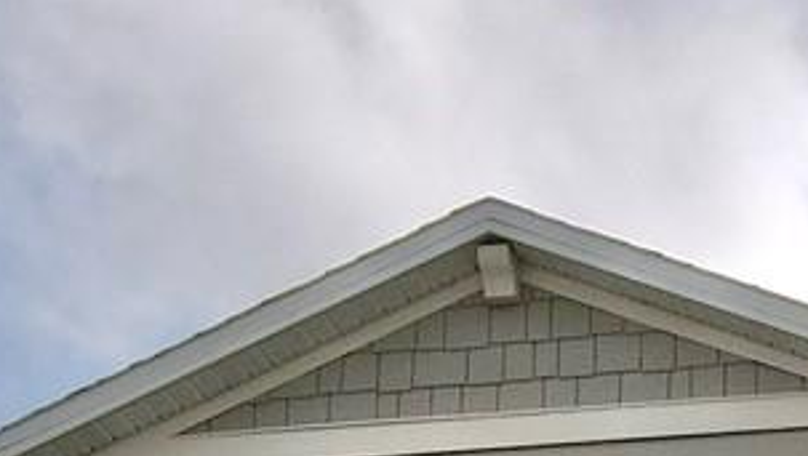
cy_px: 1379
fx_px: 2959
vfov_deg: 7.7
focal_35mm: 138
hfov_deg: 14.5
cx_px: 1221
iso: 100
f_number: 2.8
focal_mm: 4.5
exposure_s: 1/2000
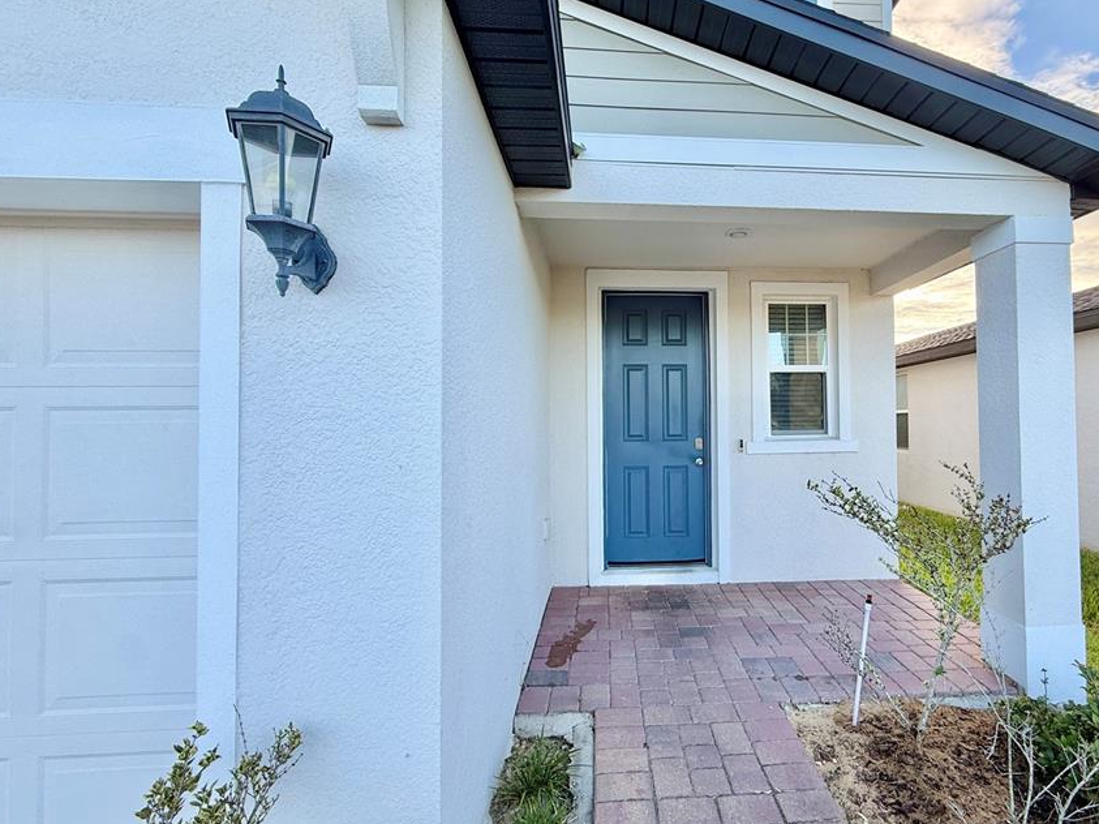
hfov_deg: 90.1
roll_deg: +0.8
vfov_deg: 74.7
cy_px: 412
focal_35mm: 17
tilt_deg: +1.9
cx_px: 651
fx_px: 540
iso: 64
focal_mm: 2.22
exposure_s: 1/234
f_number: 2.2
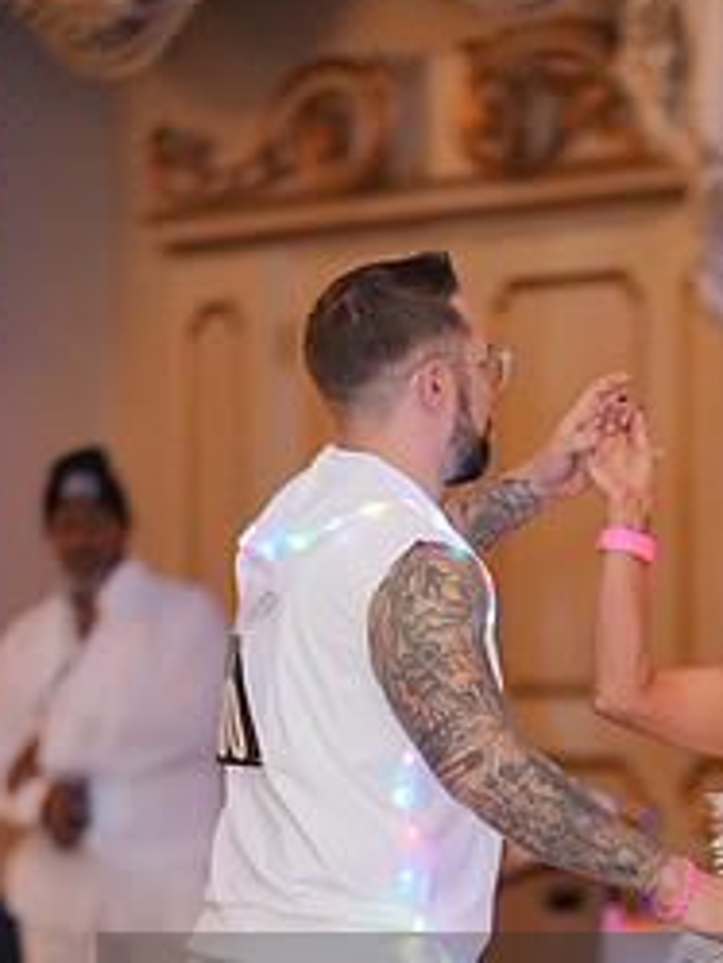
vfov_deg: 9.0
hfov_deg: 6.8
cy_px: 1064
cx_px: 632
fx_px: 6038
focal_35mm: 217
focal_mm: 97
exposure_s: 1/250
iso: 5000
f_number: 2
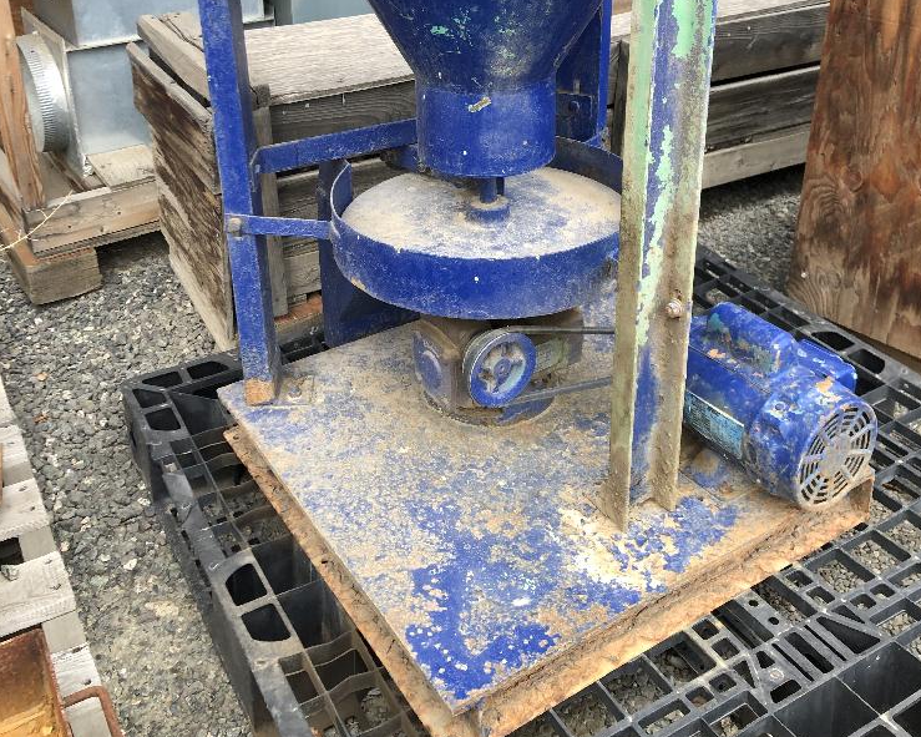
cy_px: 178
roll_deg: -2.8
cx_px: 460
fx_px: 1008
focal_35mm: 37
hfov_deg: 49.1
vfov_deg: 39.0
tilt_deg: -22.7
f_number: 1.8
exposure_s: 1/30
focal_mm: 3.99
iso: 20
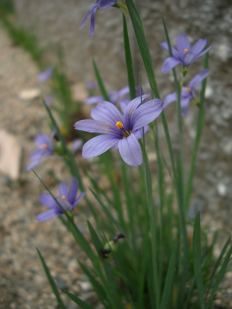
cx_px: 116
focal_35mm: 35
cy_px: 154
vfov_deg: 52.6
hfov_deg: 40.7
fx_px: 313
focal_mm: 5.8
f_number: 2.6
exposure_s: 1/250
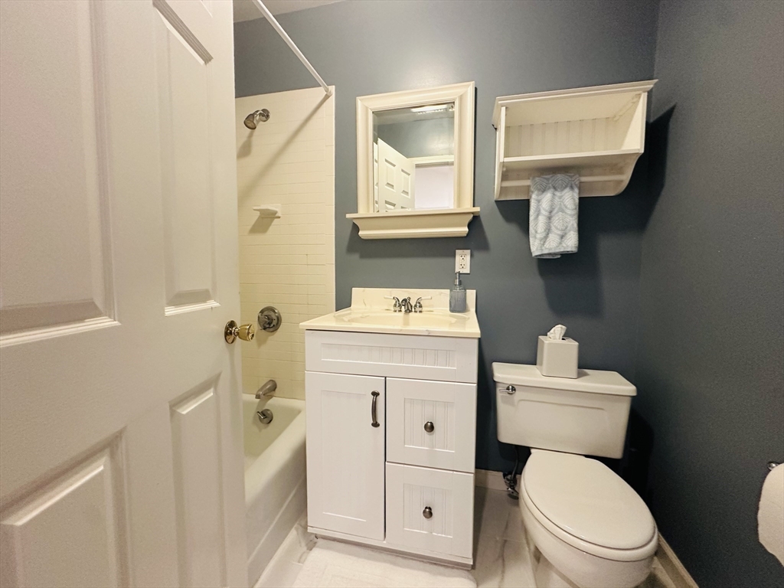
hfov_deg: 102.1
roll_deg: -1.0
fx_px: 317
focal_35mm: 14
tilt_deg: -4.0
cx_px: 392
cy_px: 294
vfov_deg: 85.7
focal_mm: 2.22
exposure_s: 1/60
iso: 400
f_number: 2.2
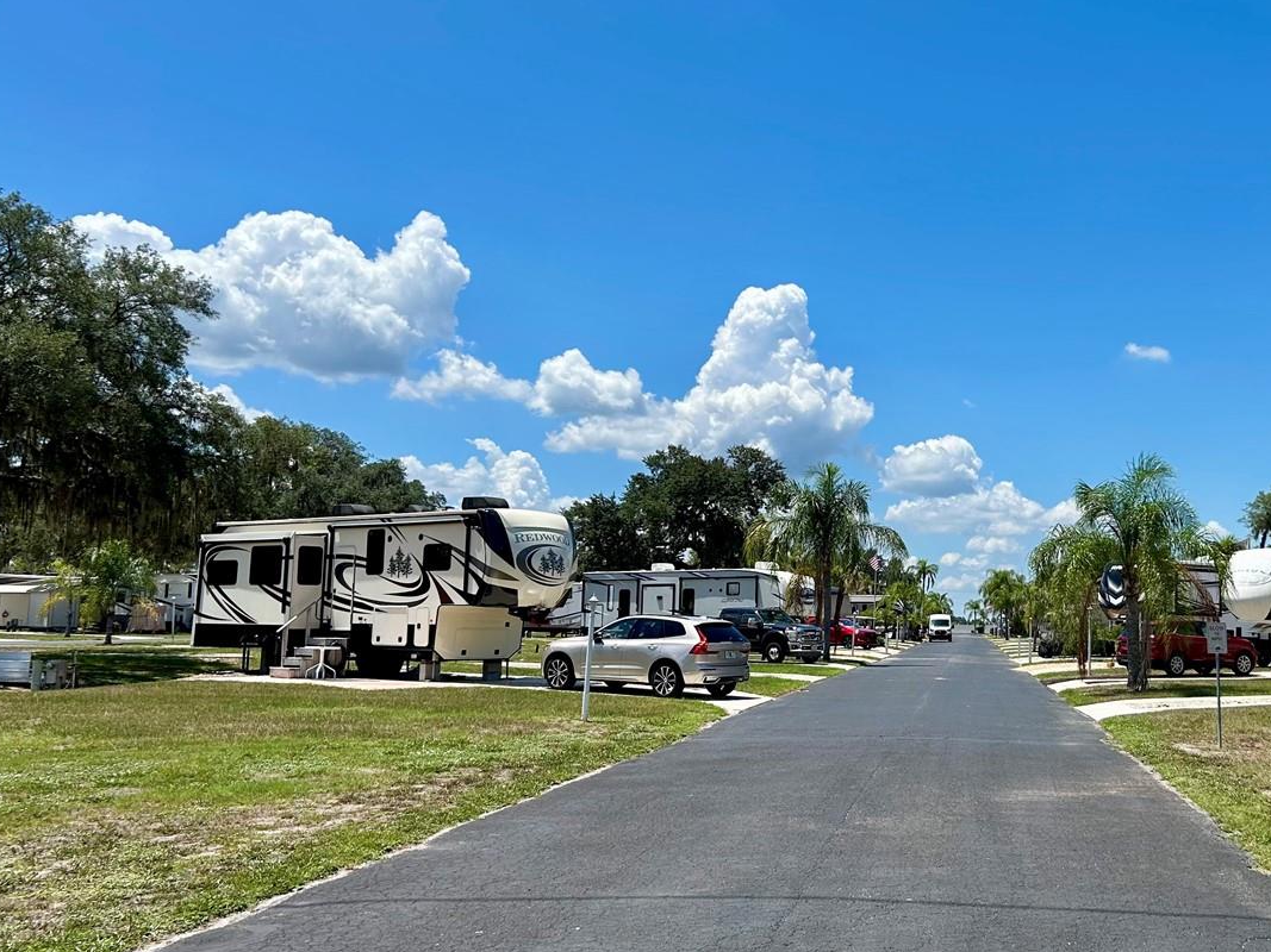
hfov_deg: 46.6
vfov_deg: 36.8
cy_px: 459
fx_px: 1432
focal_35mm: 39
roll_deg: -0.3
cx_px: 904
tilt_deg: +6.4
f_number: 1.5
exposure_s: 1/5319
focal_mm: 5.7
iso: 50
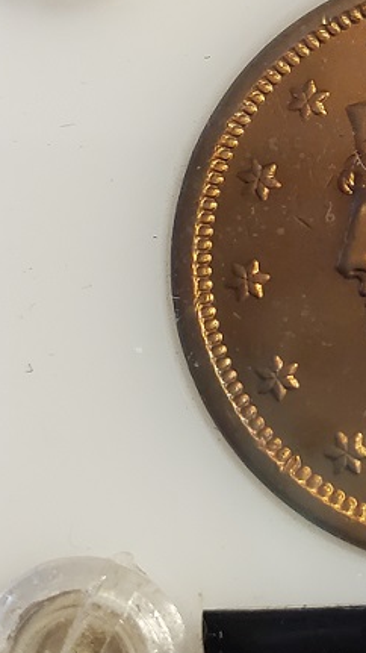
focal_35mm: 70
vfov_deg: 29.8
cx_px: 492
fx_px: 1209
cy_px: 183
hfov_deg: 16.2
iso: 400
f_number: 2.4
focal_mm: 4.3
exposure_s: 1/40
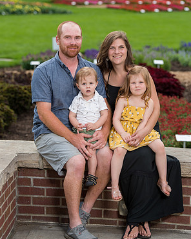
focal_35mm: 120
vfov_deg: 16.0
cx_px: 95
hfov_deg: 12.9
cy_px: 119
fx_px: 848
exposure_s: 1/250
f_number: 4
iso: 100
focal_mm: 105
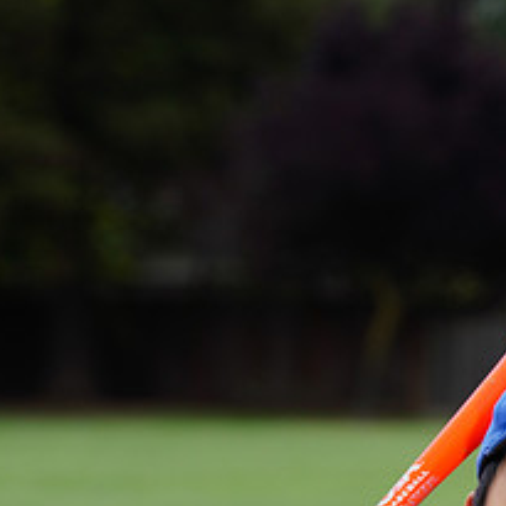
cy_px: 689
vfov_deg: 4.2
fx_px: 6929
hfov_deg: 4.2
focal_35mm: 419
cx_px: 463
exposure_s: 1/200
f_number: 8
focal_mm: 174
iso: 200
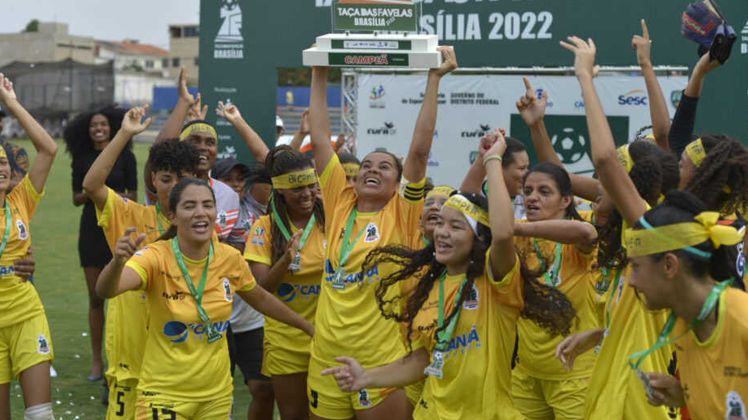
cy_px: 165
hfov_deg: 36.0
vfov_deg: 20.7
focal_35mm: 58
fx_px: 1150
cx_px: 391
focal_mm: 50
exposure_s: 1/1250
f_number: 4
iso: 100
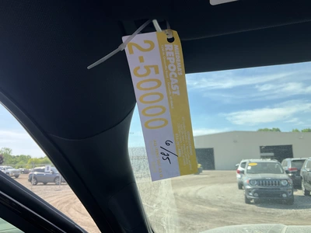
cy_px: 116
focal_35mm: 29
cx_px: 156
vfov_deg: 48.2
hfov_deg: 61.7
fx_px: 261
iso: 25
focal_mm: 3
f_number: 1.8
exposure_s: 1/781
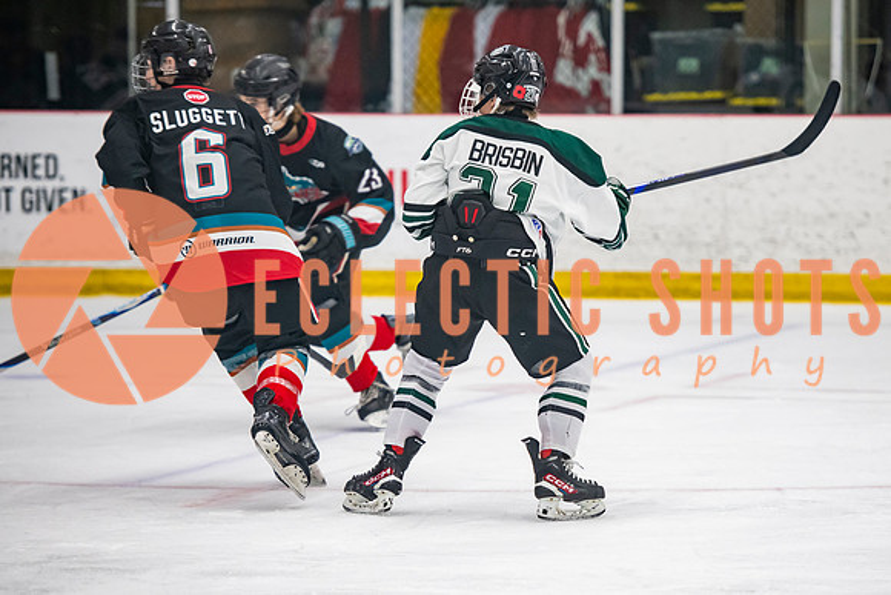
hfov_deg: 10.0
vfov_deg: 6.7
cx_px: 540
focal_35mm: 205
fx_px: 5068
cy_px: 360
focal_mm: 160
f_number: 3.2
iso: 2000
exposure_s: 1/640
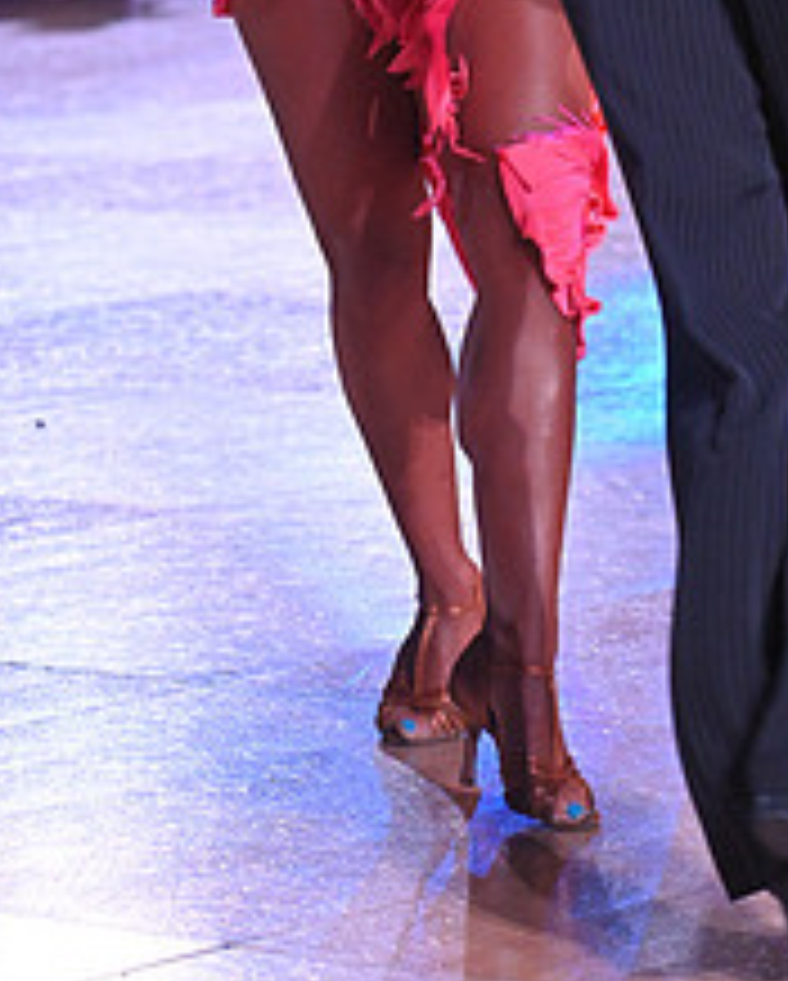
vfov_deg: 8.1
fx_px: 6895
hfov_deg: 6.5
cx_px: 561
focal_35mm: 237
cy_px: -189
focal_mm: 95
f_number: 5
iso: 4000
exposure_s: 1/500
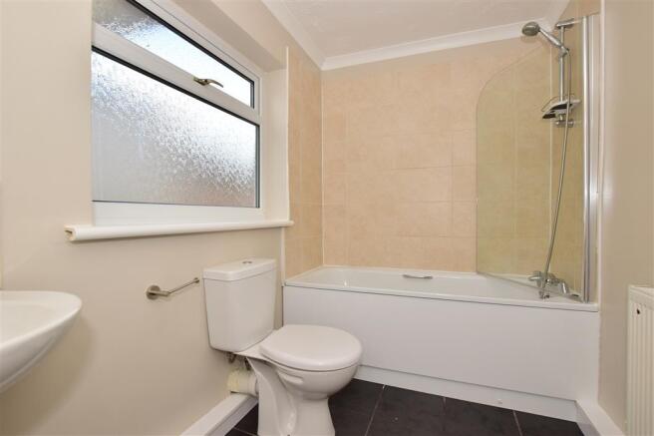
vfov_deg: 77.3
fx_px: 272
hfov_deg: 100.4
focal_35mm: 15
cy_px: 218
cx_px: 327
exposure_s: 1/200
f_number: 9
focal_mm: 10
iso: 320
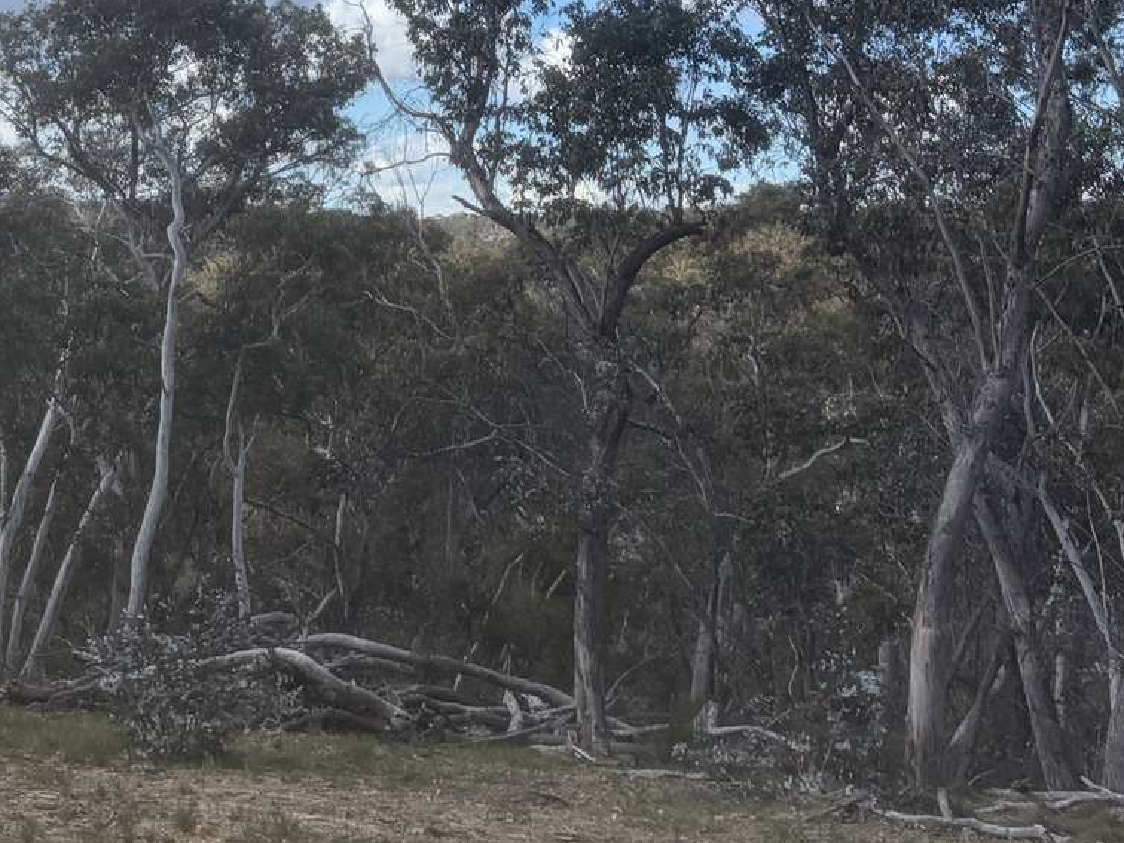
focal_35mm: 66
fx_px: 2143
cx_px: 0
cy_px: 302
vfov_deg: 22.2
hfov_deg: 27.7
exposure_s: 1/2538
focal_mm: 5.96
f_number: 1.6
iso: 50
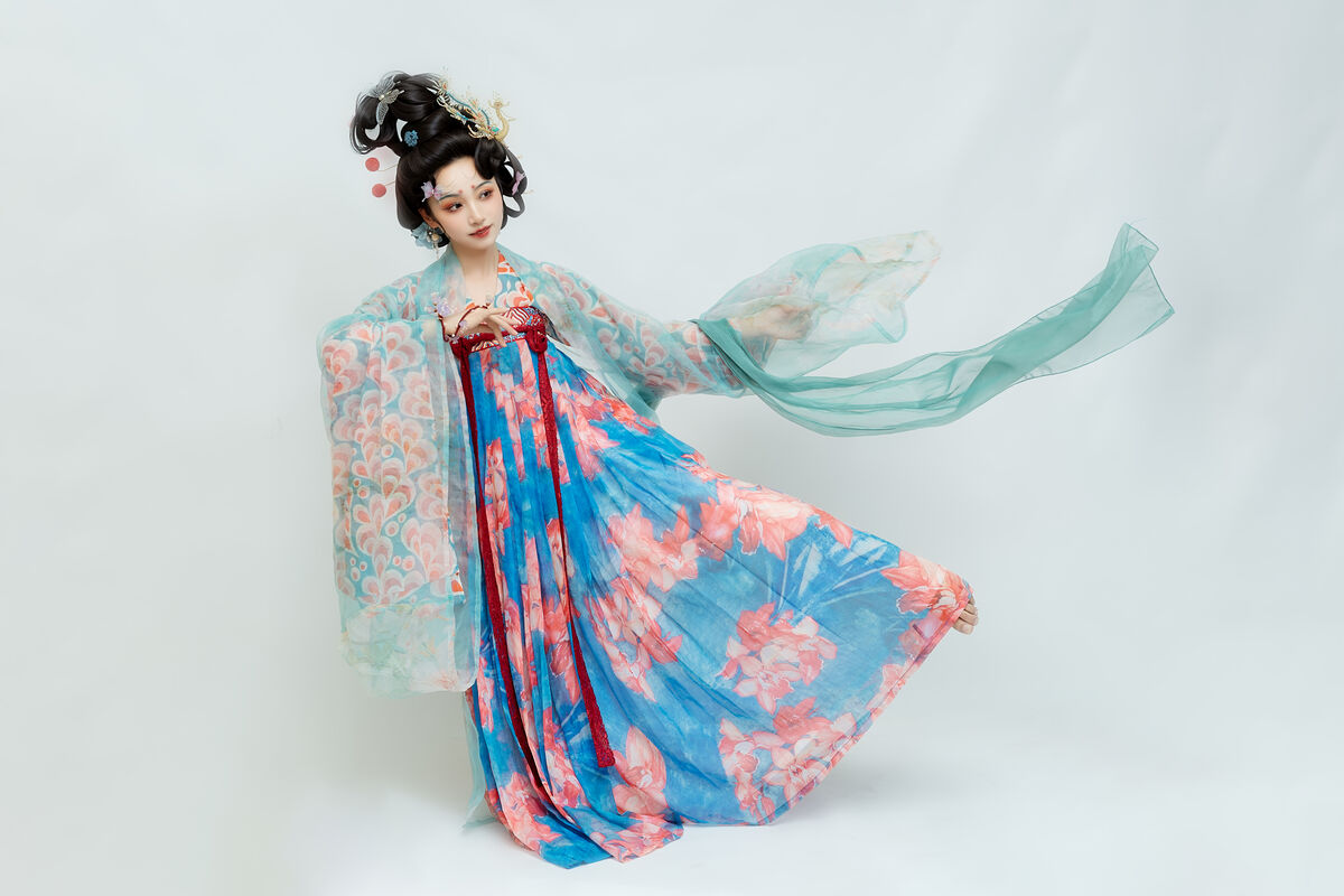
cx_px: 672
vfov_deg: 27.0
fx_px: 1867
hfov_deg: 39.6
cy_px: 448
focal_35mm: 50
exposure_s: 1/125
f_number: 2.8
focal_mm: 50
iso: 100
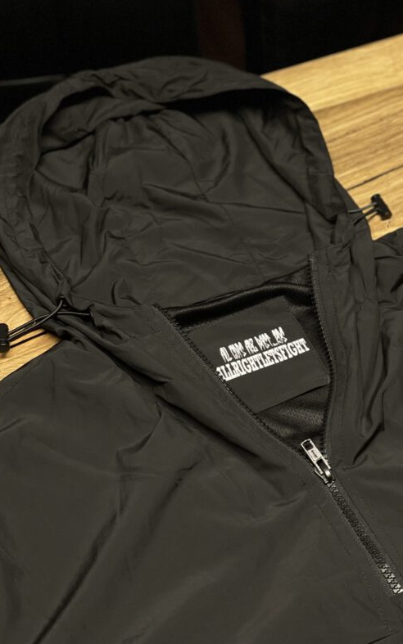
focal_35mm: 56
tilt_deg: -51.9
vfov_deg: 36.3
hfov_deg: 23.1
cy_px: 320
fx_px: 984
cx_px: 237
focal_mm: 6
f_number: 2
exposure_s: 1/40
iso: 320
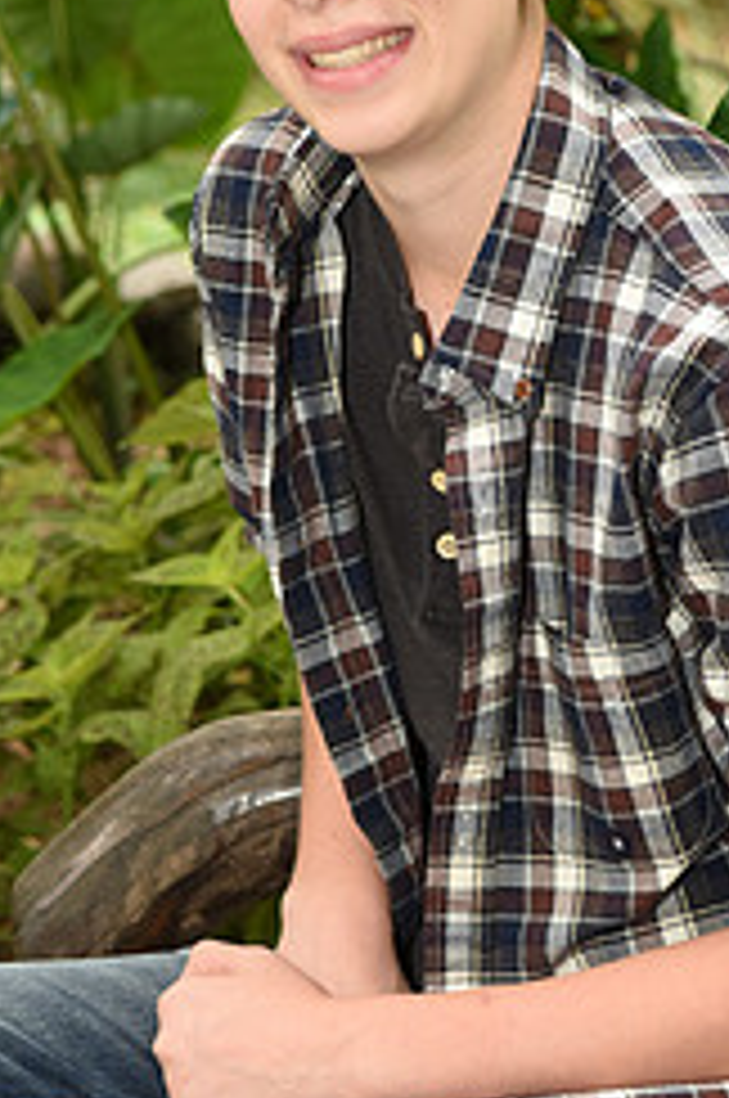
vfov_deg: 15.7
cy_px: 549
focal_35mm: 131
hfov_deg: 10.4
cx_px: 416
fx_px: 3990
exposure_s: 1/250
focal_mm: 55
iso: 500
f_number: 4.5
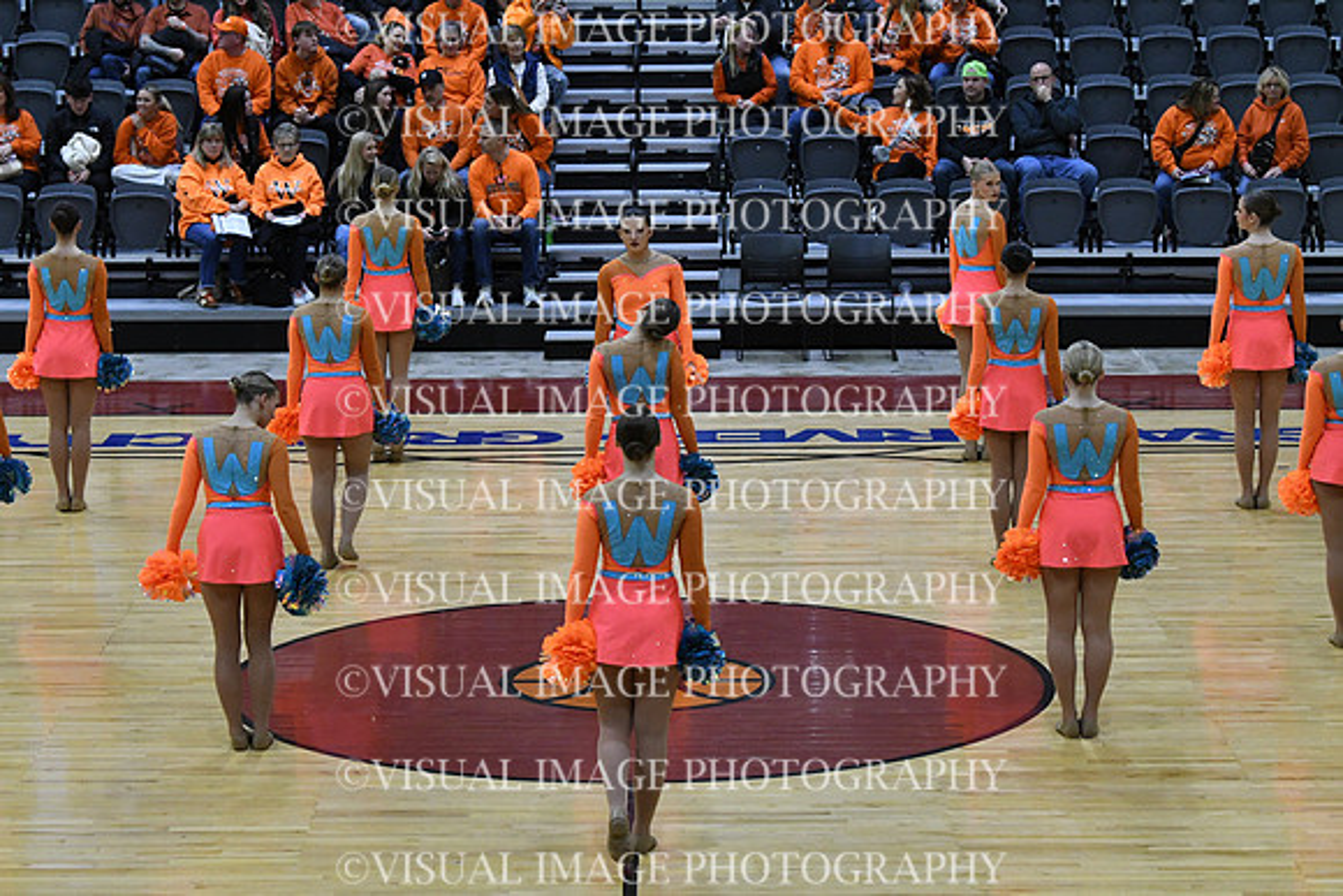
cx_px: 672
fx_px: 3918
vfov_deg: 13.0
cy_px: 448
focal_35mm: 105
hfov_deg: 19.5
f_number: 4
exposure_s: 1/500
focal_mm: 70
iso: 4000
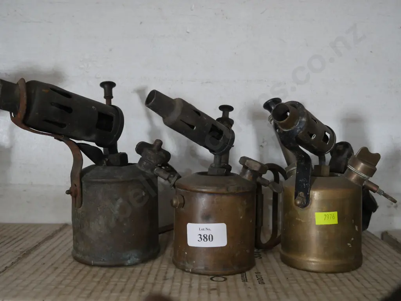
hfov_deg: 49.0
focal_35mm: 38
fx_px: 440
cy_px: 150
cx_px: 200
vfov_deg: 37.8
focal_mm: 19
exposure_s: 1/60
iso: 1600
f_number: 4.1
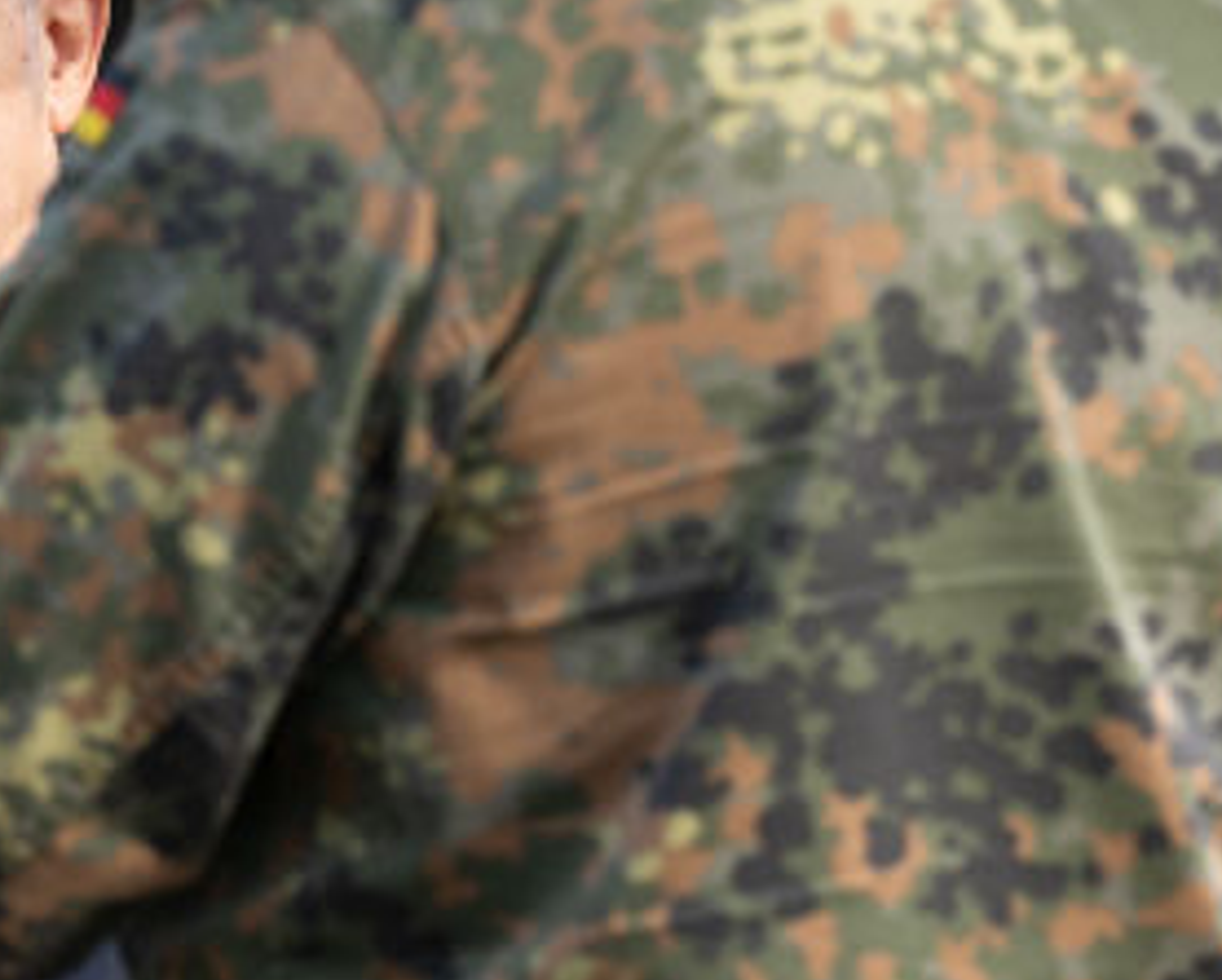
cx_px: 432
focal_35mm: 486
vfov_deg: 3.2
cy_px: -232
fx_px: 17589
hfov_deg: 4.0
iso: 250
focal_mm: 140
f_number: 4.5
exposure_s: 1/500
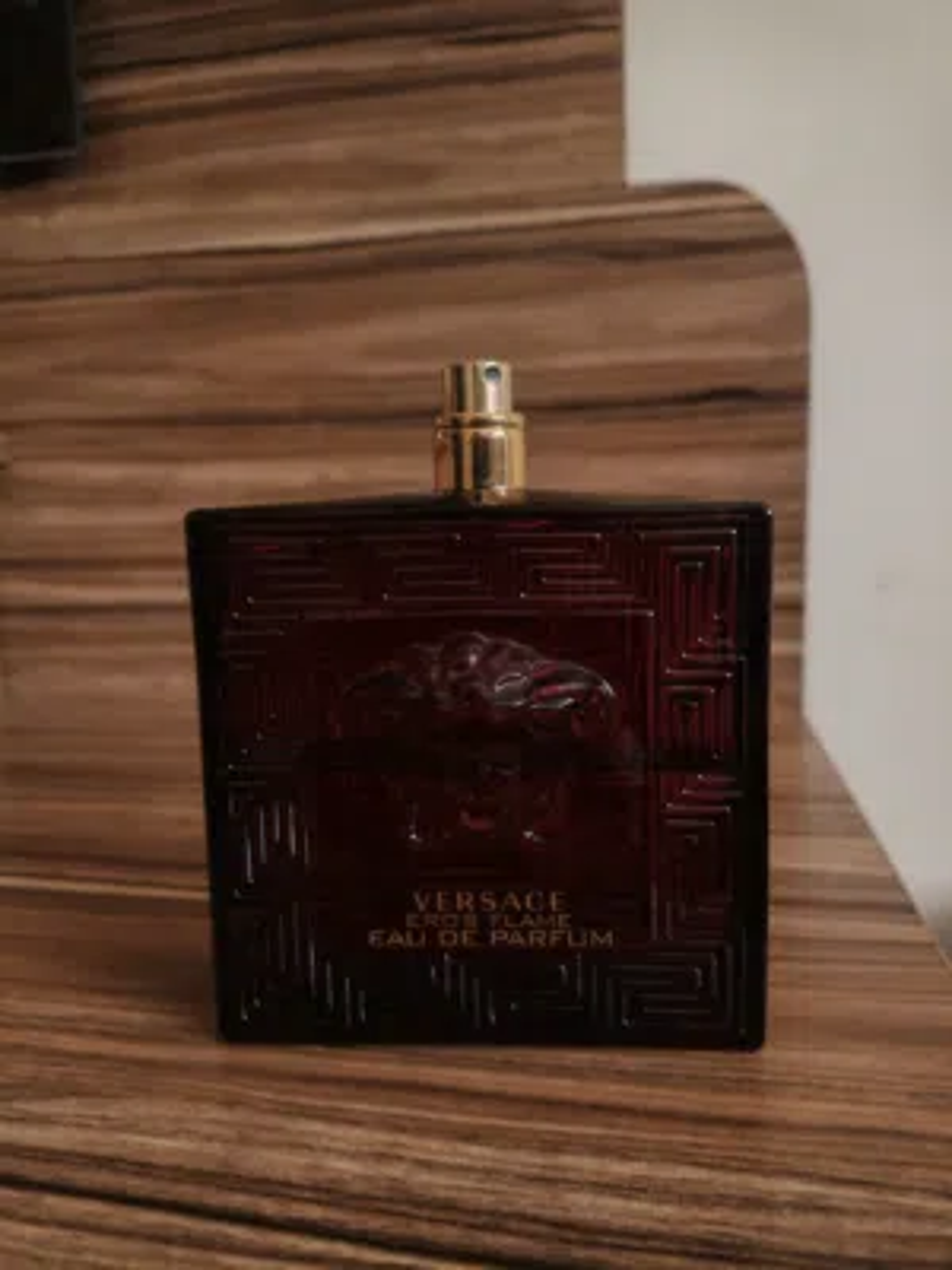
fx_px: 843
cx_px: 476
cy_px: 635
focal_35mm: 23
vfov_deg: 73.9
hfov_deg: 58.9
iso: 3144
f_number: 1.79
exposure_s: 1/16.7
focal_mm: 4.71
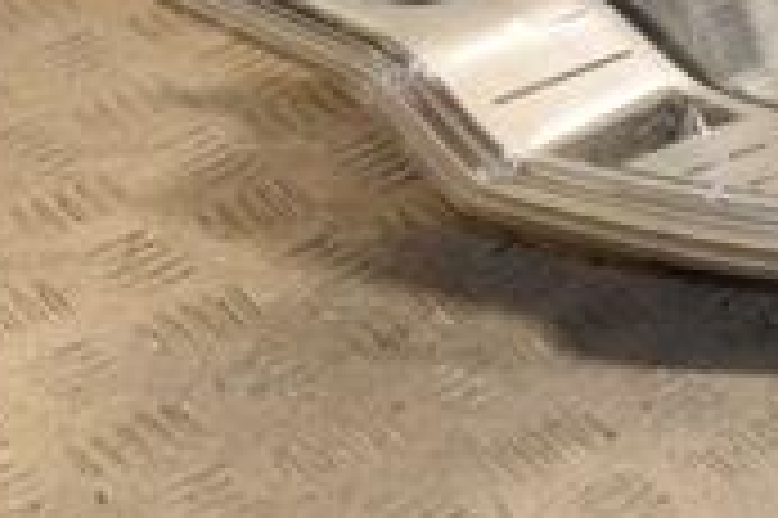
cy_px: -360
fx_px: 3368
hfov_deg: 12.8
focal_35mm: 156
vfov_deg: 8.5
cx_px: 998
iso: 800
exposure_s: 1/200
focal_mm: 30
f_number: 8
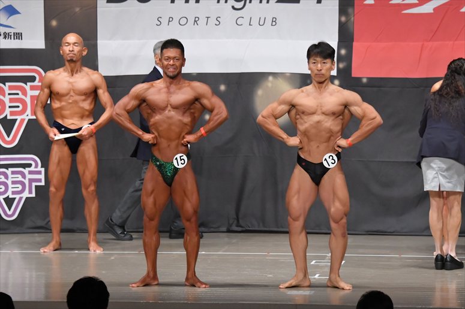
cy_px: 154
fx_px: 2363
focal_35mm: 183
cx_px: 232
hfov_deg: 11.2
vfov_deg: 7.5
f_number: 5.6
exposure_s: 1/400
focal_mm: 122
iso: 6400
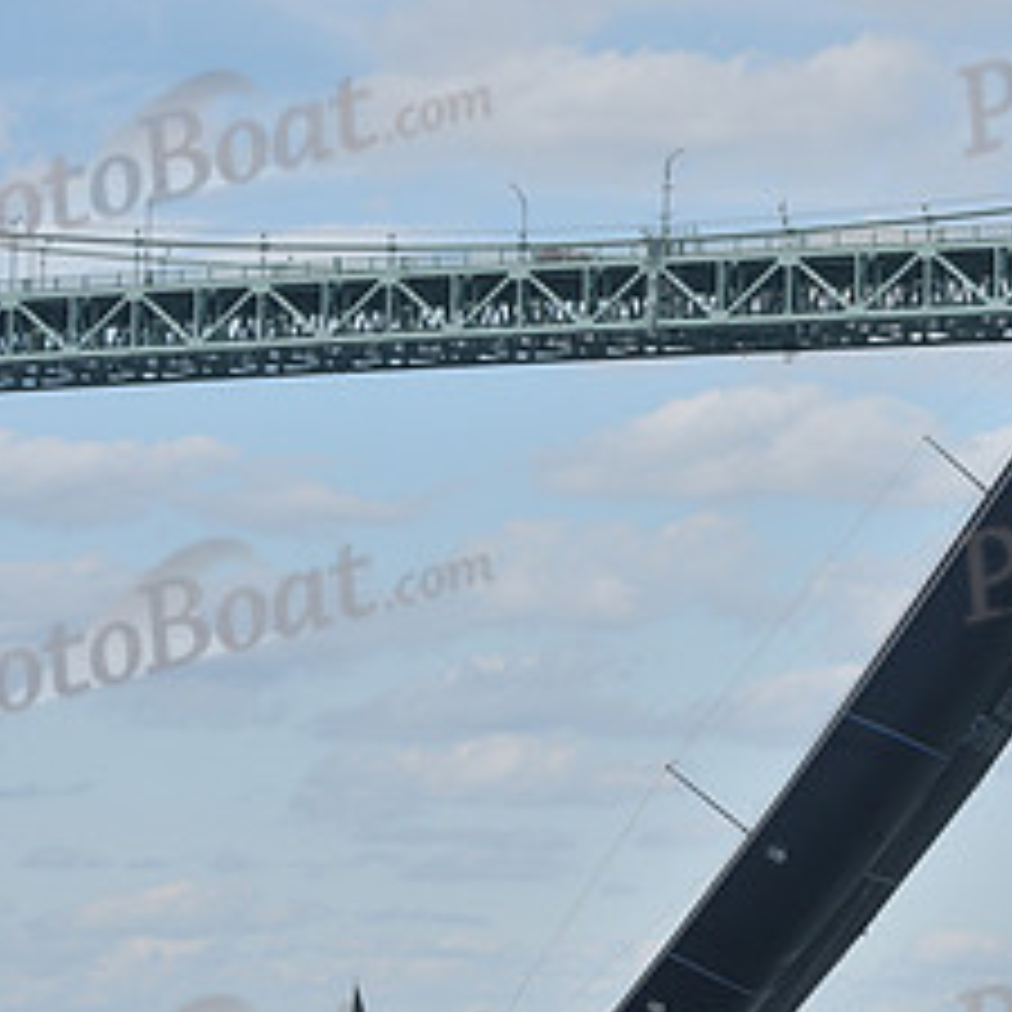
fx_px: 8401
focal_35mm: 254
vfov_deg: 6.9
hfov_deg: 6.9
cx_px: 726
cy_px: 337
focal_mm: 116
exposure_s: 1/800
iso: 320
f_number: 8
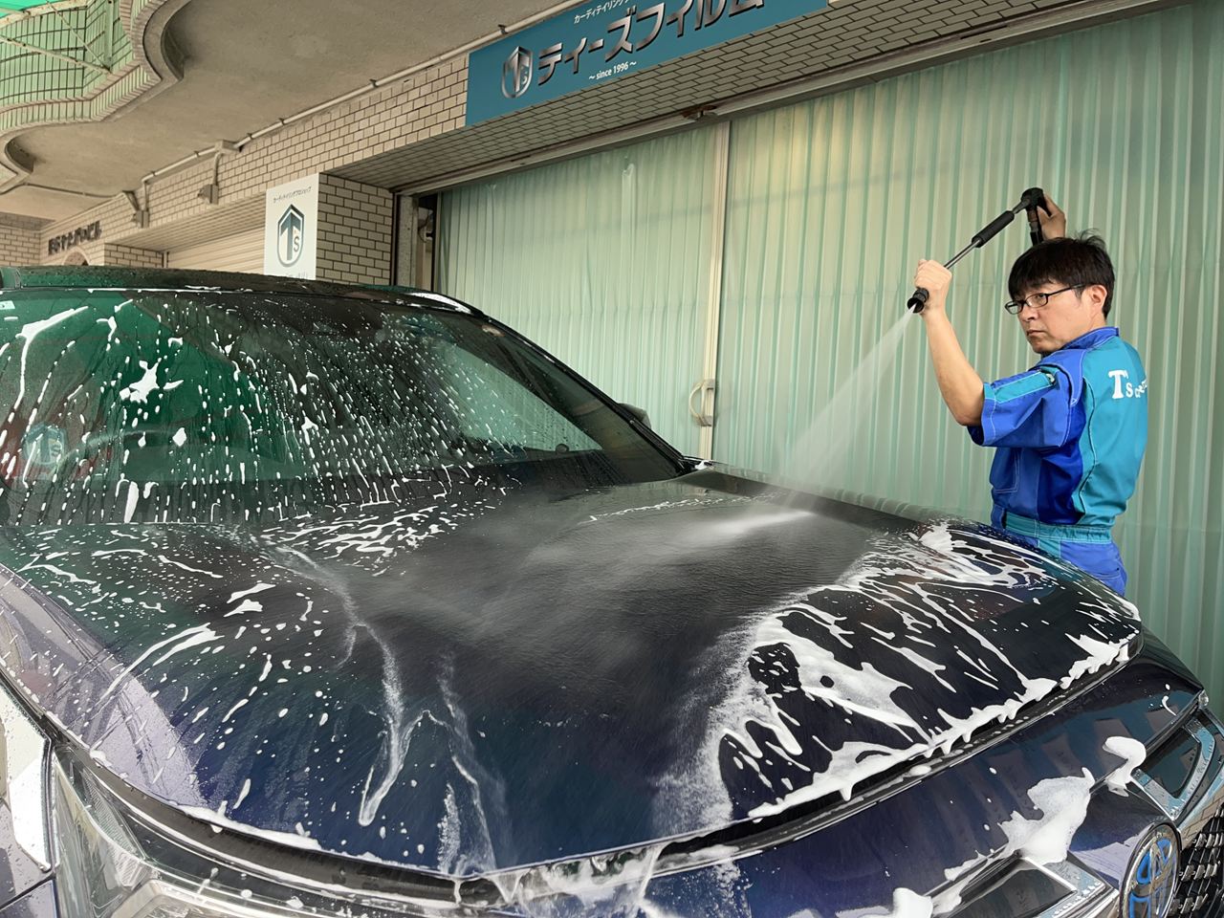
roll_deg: -2.3
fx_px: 919
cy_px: 459
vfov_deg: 53.1
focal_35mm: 26
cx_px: 612
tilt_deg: -2.2
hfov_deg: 67.3
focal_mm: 5.1
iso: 40
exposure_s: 1/225
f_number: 1.6
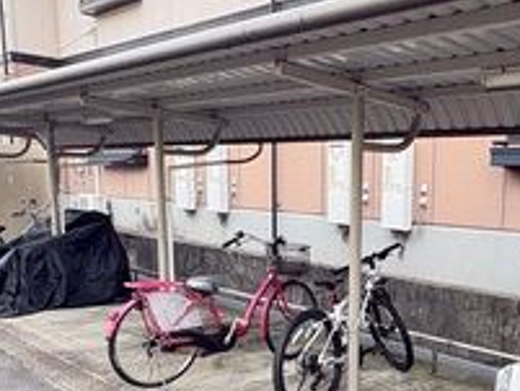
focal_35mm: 39
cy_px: 272
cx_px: 391
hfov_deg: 46.1
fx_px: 586
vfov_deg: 36.3
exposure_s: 1/111
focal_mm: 2.22
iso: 64
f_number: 2.2
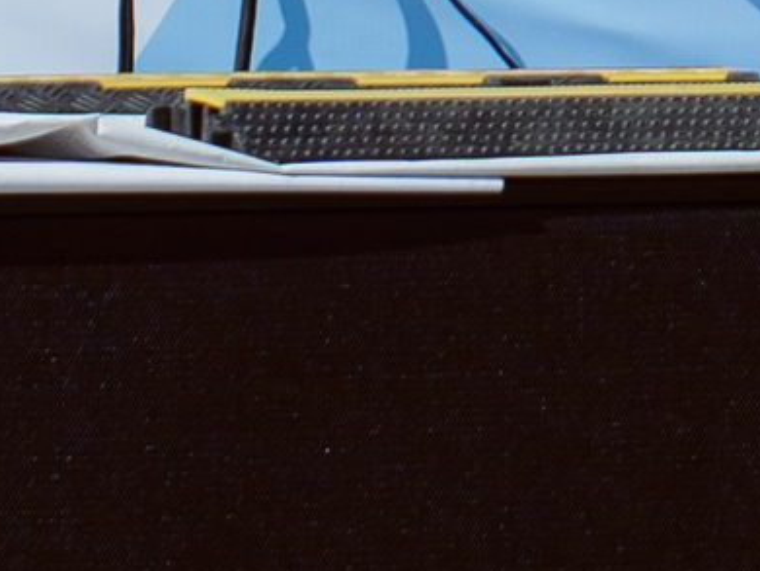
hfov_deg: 2.5
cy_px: -1094
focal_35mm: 769
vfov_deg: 1.9
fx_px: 16894
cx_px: 2536
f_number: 4
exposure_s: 1/1250
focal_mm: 75
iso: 100
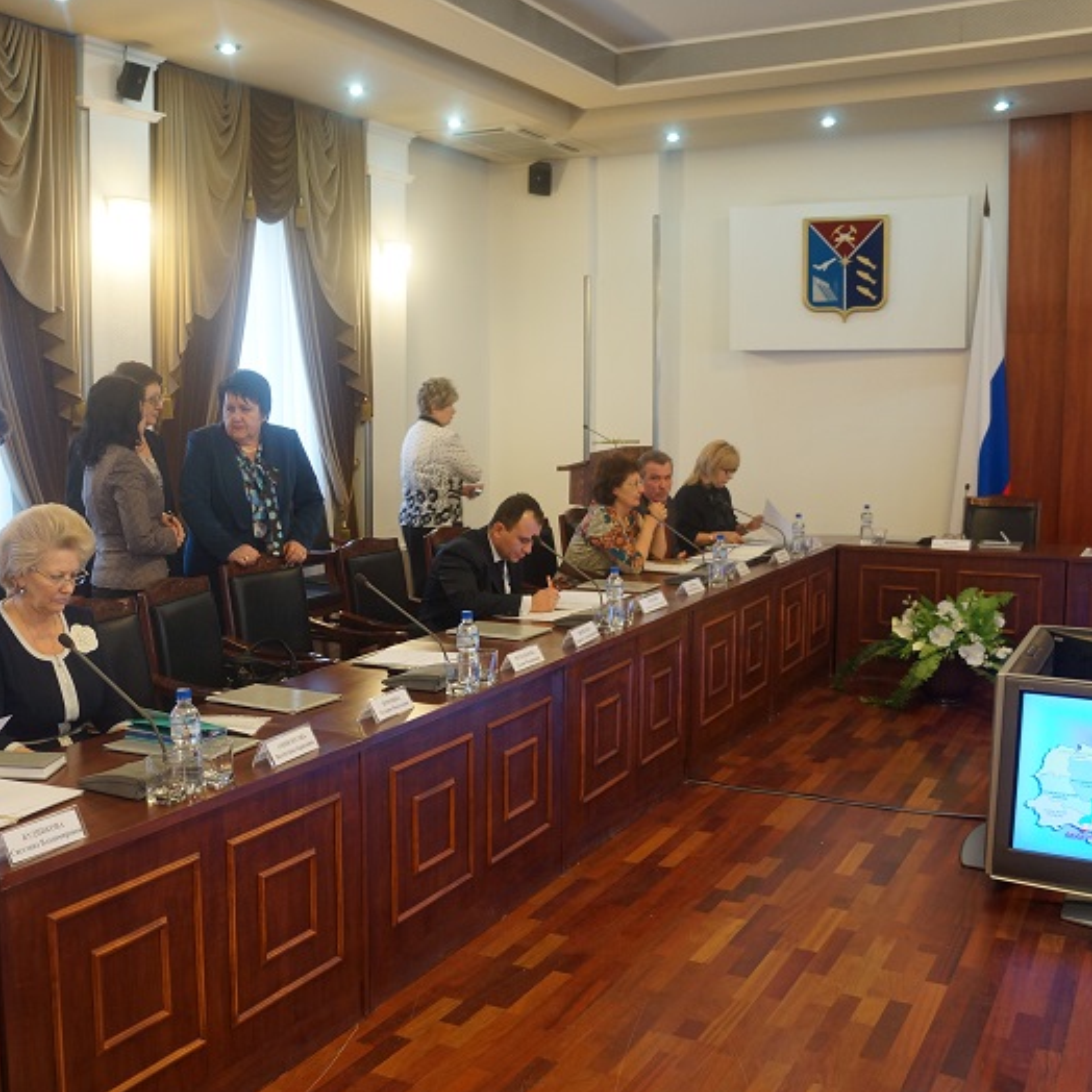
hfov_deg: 46.5
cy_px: 543
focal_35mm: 35
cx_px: 363
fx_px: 1249
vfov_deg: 47.2
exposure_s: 1/60
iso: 640
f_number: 4
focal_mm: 18
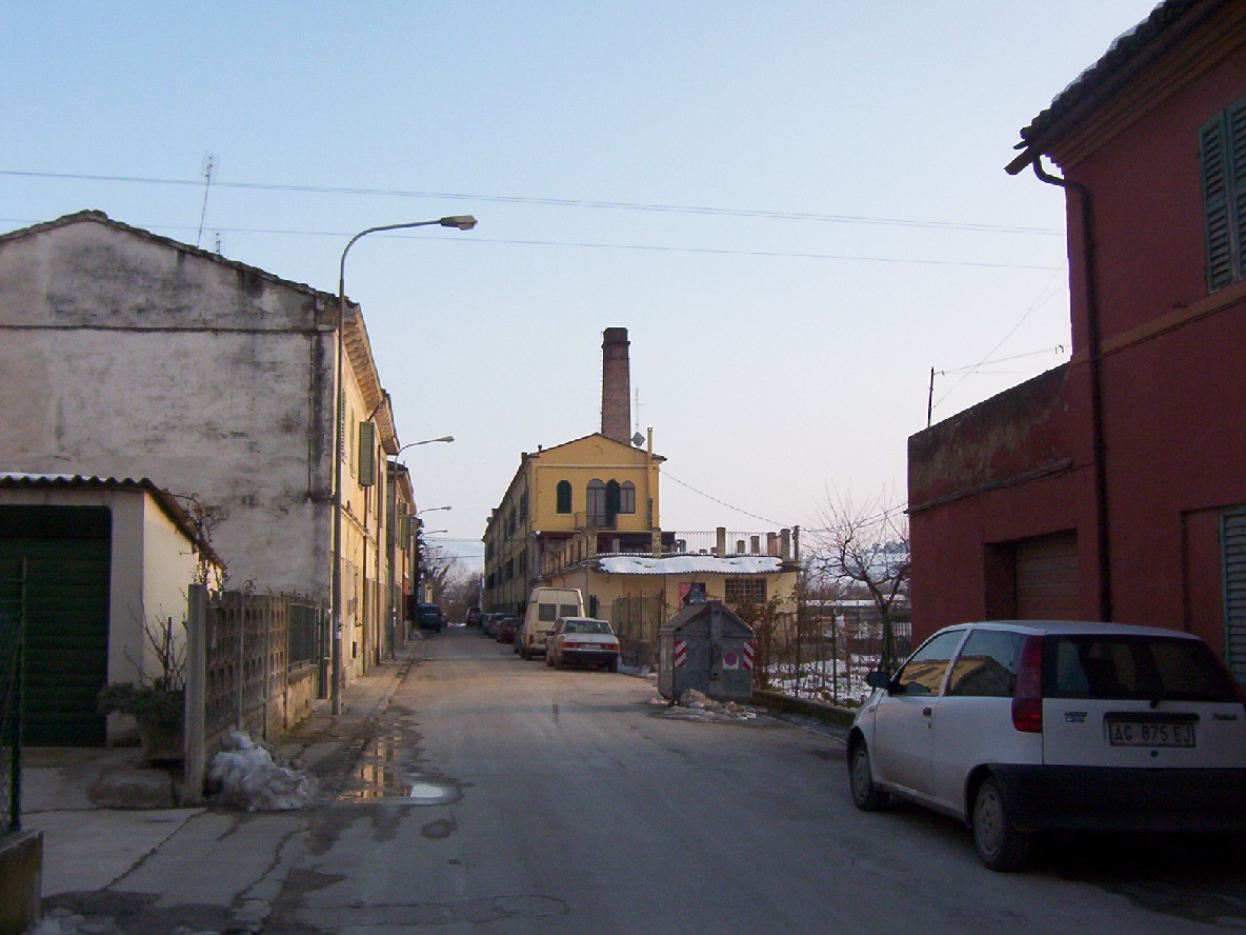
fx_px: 1296
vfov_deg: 39.7
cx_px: 623
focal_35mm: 36
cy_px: 468
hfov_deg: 51.4
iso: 100
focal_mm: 5.54
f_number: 5.24
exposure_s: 1/314
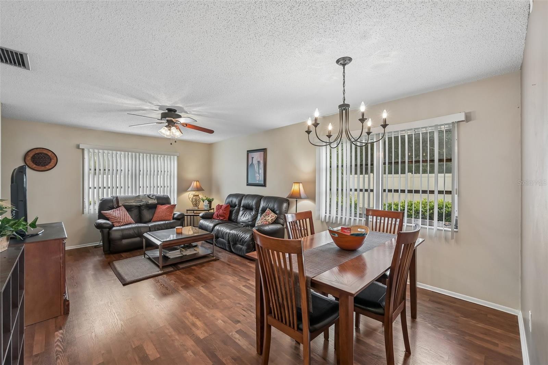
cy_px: 182
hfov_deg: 100.4
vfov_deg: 77.3
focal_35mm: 15
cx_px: 274
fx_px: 228
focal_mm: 15
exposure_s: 1/20
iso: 400
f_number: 8
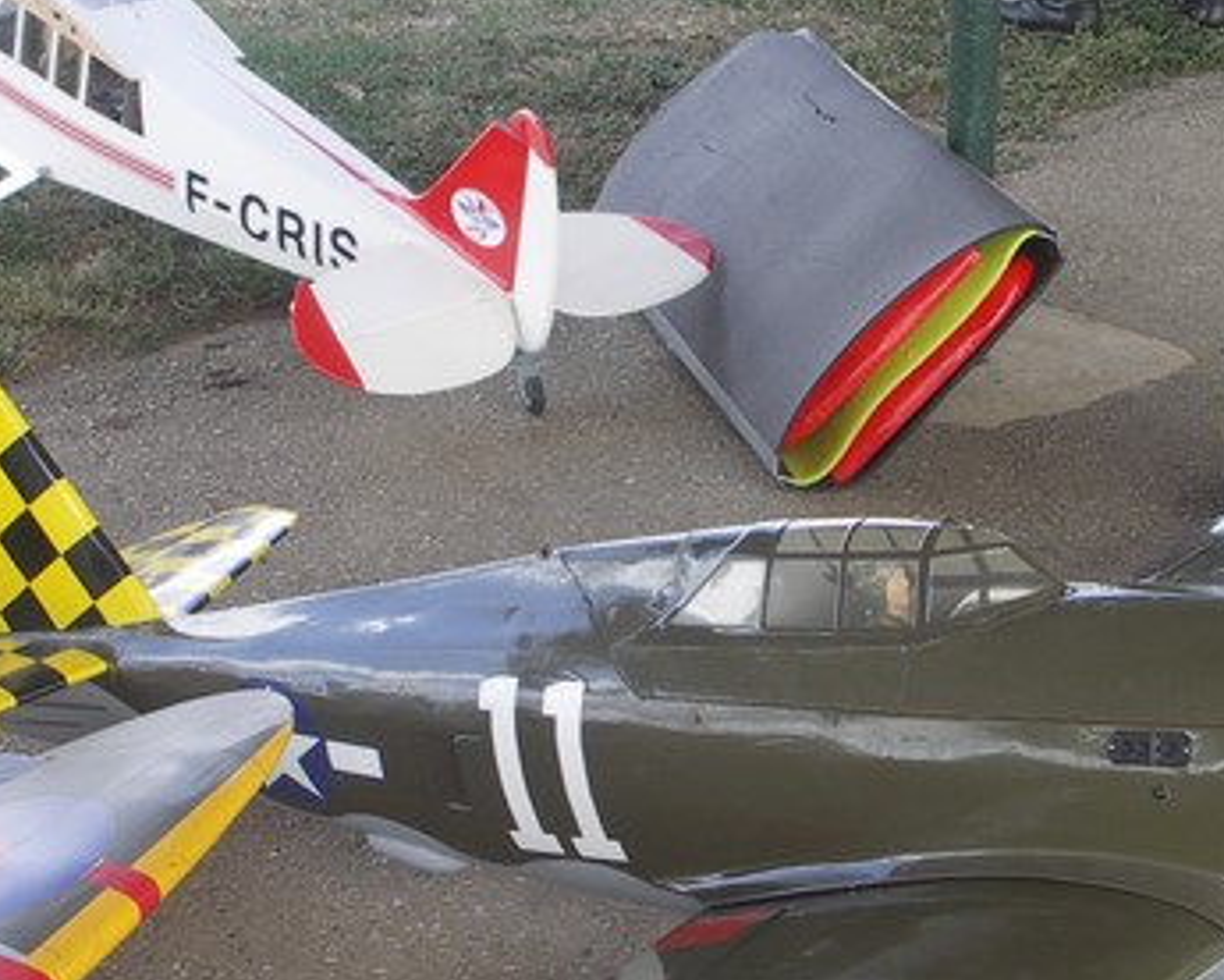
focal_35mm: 95
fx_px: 3441
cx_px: 727
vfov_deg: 16.2
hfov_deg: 20.1
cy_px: 600
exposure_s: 1/100
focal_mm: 10.9
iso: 100
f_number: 4.5
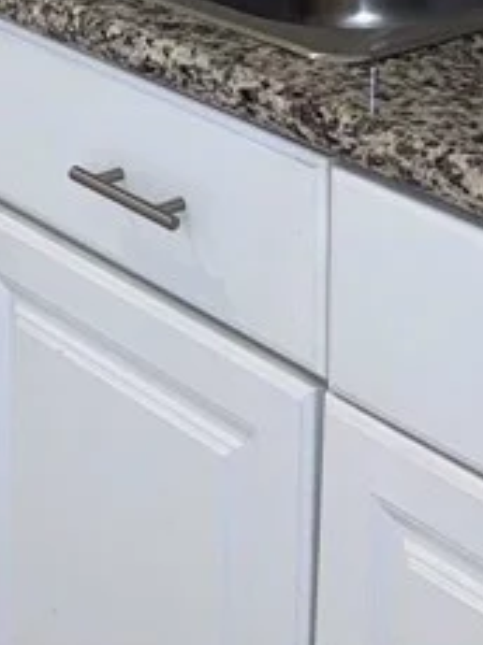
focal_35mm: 107
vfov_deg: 17.2
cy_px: -222
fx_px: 1994
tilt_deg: -11.3
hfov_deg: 13.6
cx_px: -22
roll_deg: +0.7
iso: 50
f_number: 1.78
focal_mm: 6.76
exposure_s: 1/154
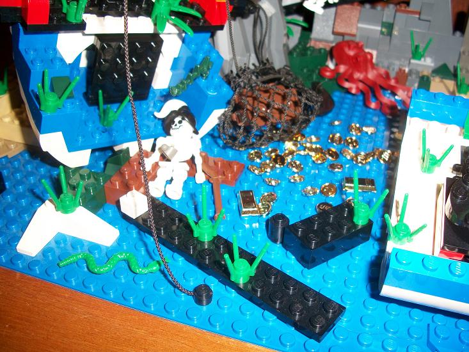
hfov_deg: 52.6
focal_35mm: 35
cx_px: 234
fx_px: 474
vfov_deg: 40.7
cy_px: 176
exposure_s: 1/60
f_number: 3.1
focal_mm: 6.3
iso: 80
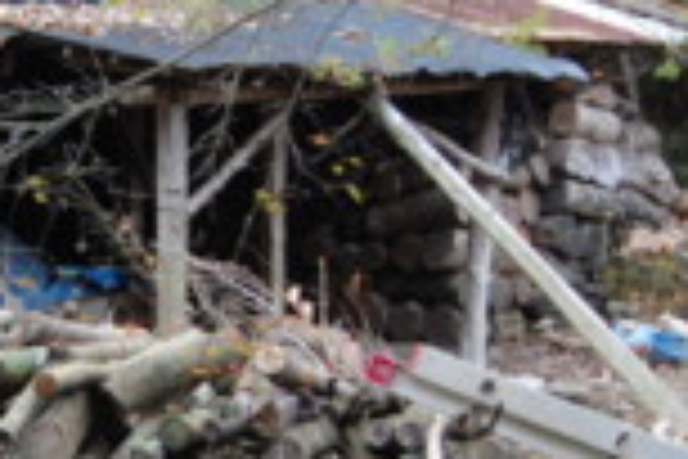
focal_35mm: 132
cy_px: 279
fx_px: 2522
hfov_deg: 14.9
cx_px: -184
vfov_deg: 10.4
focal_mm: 30
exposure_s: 1/125
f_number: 4.2
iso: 640
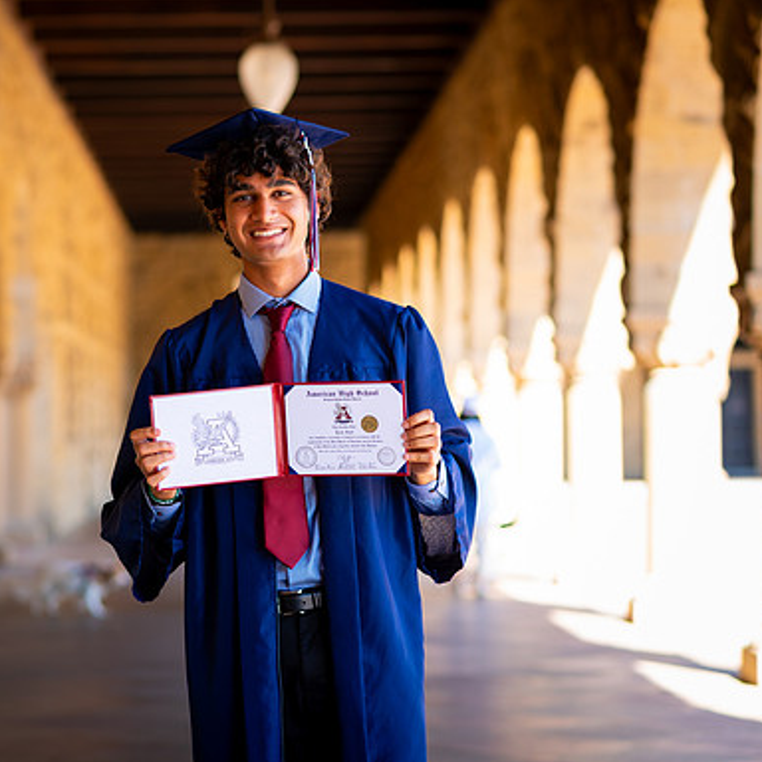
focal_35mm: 109
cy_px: 382
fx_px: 2715
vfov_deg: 16.0
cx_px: 224
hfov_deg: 15.9
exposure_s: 1/200
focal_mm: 85
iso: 64
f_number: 2.8
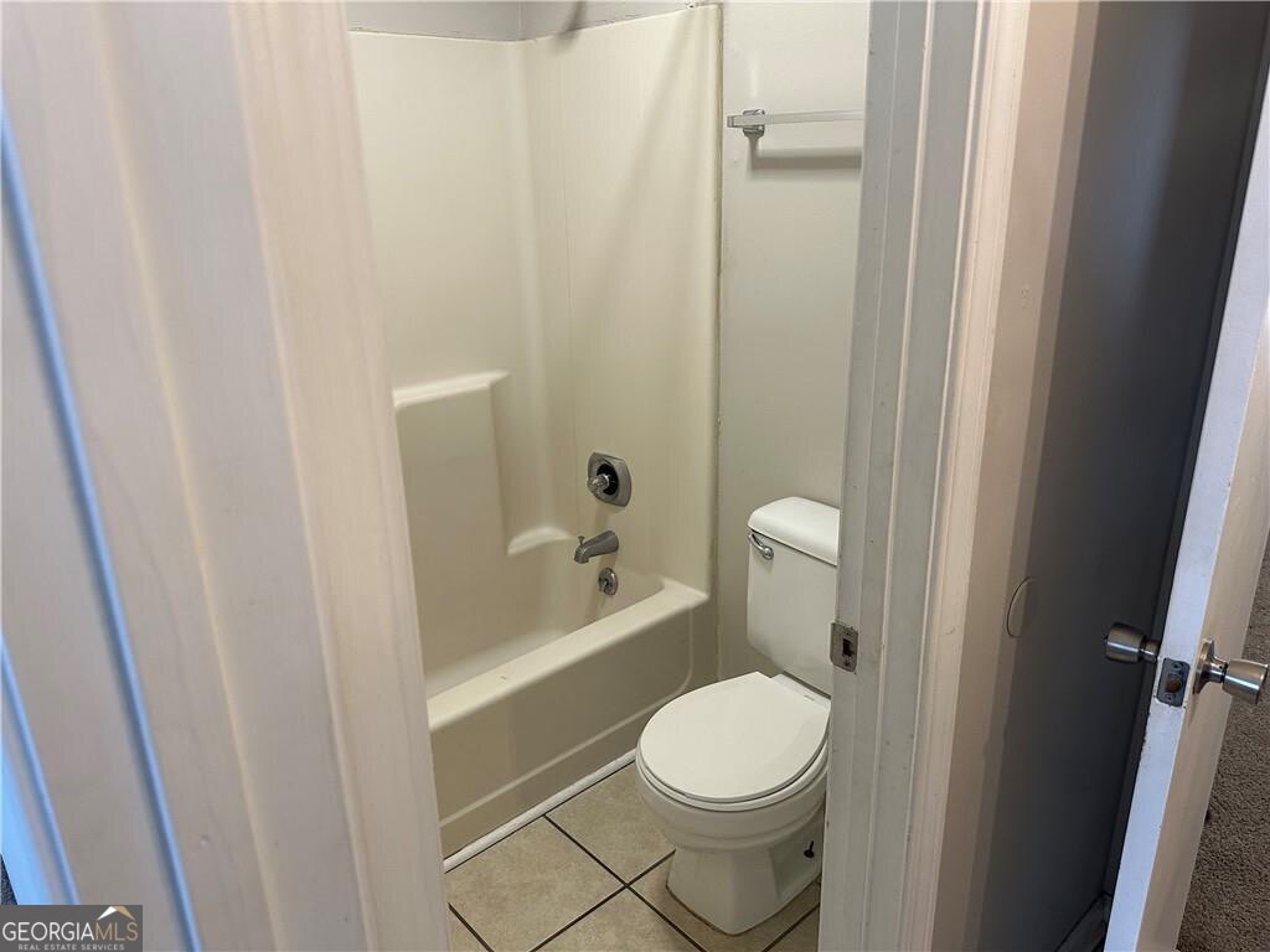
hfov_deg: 71.6
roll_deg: +0.9
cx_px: 635
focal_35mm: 24
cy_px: 476
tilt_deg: -18.8
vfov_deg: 56.8
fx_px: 881
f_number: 1.78
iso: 200
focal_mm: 6.86
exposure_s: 1/120
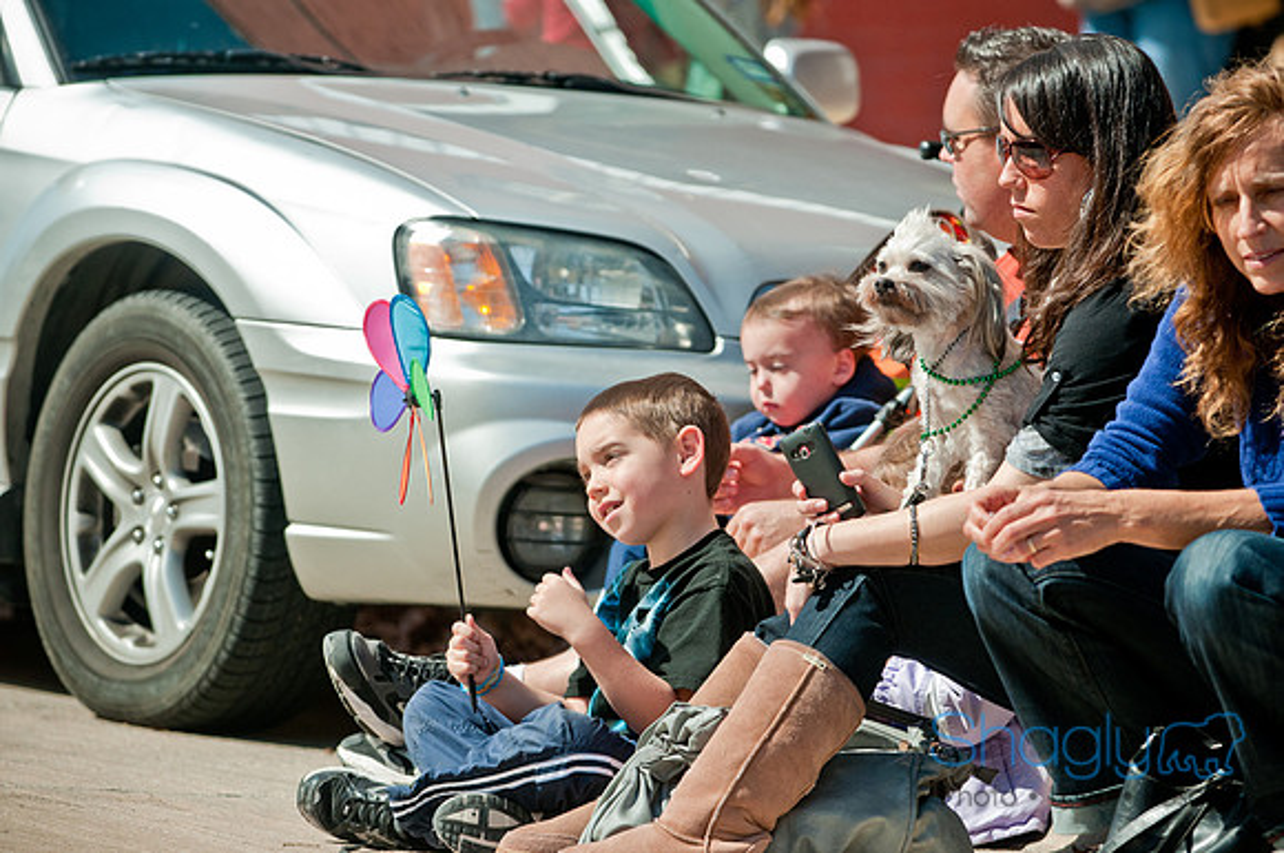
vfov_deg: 5.9
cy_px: 426
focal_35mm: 232
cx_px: 642
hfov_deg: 8.9
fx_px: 8281
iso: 400
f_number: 4
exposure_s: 1/2500
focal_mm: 155
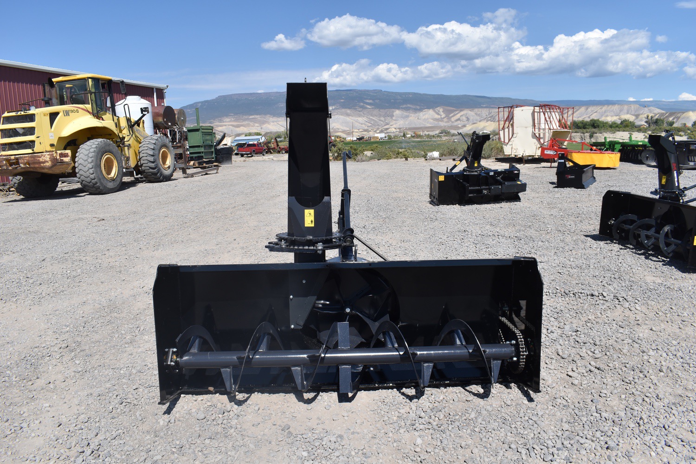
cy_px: 232
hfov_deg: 67.4
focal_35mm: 27
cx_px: 348
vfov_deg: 47.9
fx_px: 522
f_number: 9
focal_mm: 18
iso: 100
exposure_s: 1/320
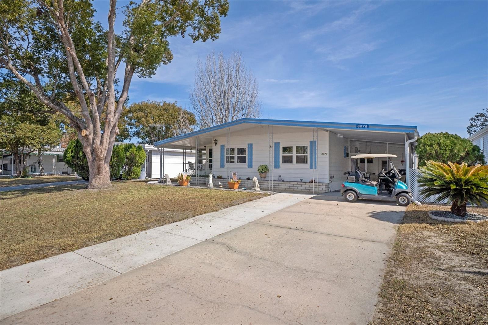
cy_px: 162
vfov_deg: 63.2
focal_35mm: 20
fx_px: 264
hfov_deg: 85.4
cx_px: 244
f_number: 8
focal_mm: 13
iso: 320
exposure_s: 1/320
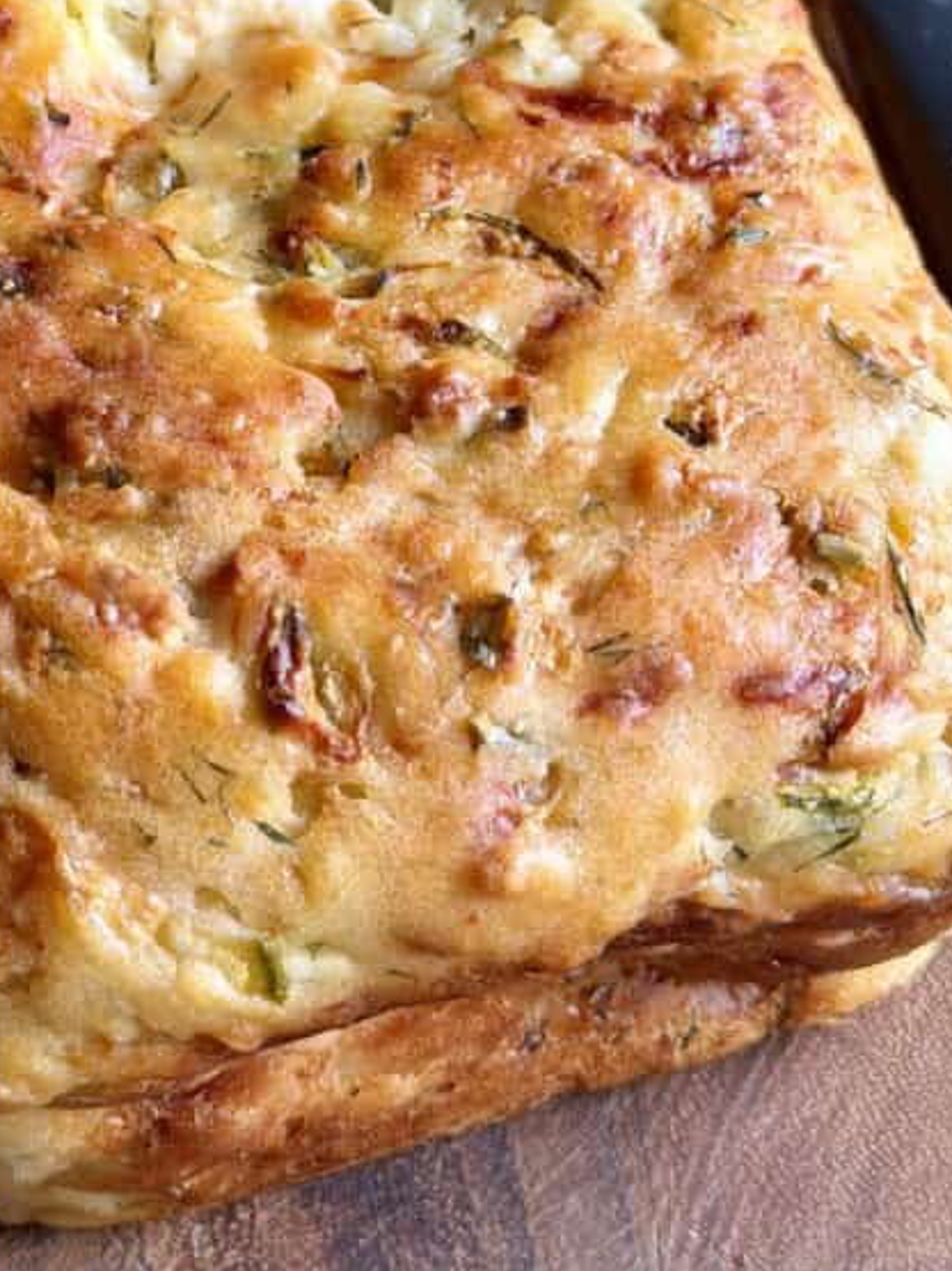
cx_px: 295
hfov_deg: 17.5
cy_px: 171
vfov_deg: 22.8
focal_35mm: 84
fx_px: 3081
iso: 50
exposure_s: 1/125
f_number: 1.8
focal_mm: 6.8
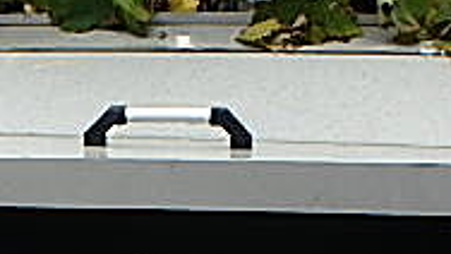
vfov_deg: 14.6
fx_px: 933
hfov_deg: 26.8
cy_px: 369
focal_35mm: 78
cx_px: 113
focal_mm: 3.7
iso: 125
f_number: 3.5
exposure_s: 1/250
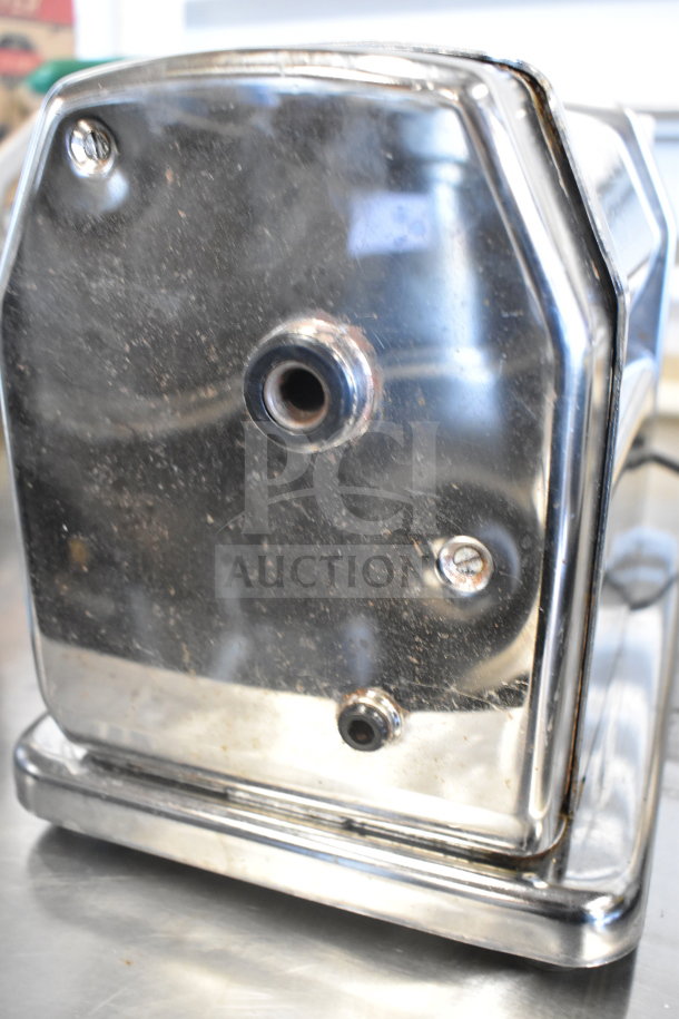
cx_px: 340
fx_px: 976
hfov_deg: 38.4
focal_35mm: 34
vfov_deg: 55.1
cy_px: 510
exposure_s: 1/40
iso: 3600
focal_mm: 23
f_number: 3.8
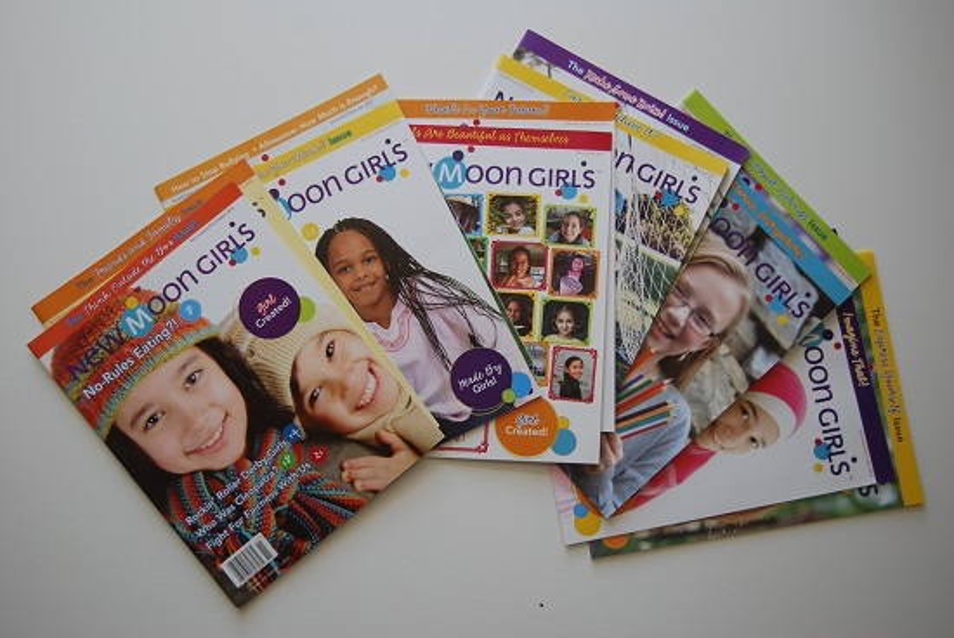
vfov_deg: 29.0
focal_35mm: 46
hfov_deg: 42.3
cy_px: 319
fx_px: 1234
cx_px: 477
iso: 200
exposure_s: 1/40
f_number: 4.5
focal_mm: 31
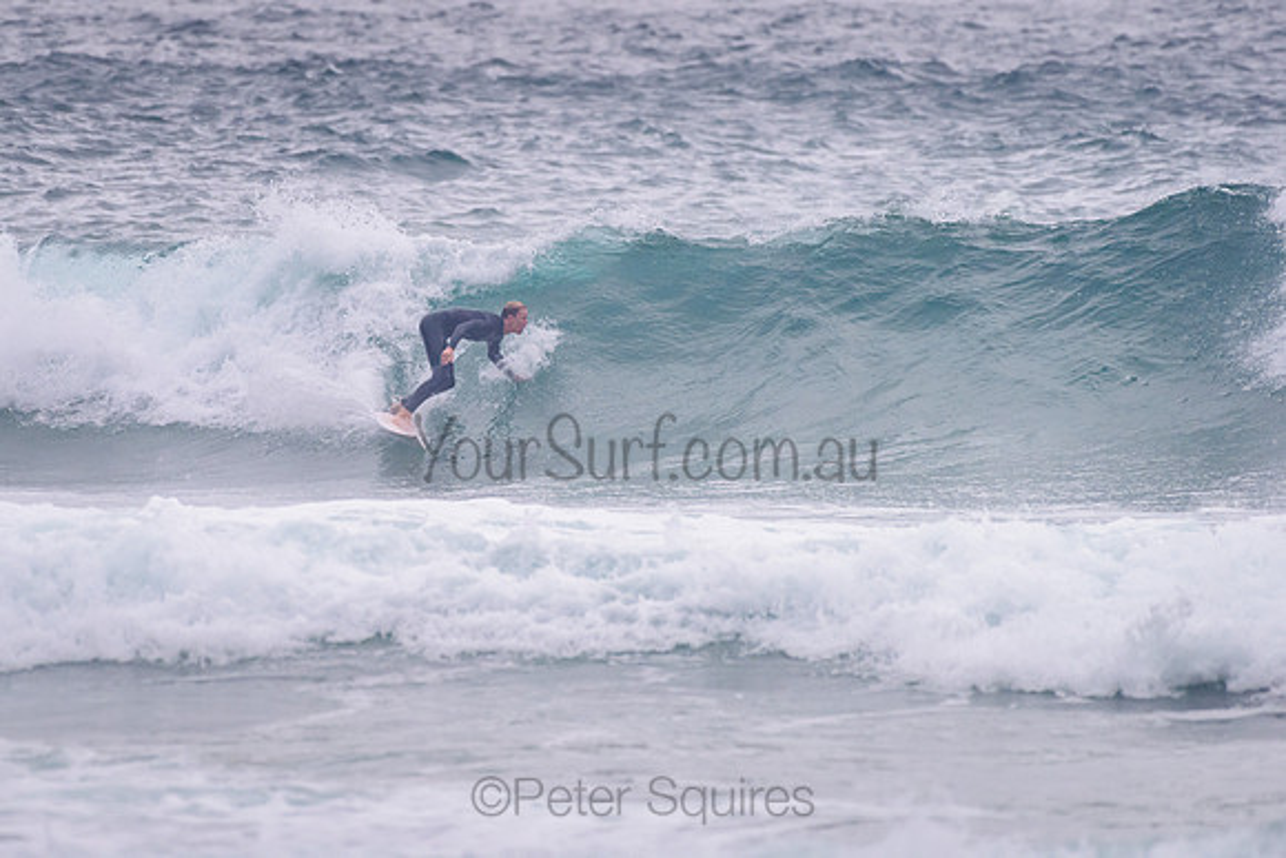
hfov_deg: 3.4
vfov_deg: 2.2
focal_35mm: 613
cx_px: 499
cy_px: 332
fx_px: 21899
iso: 1000
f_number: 5.6
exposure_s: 1/2000
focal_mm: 500
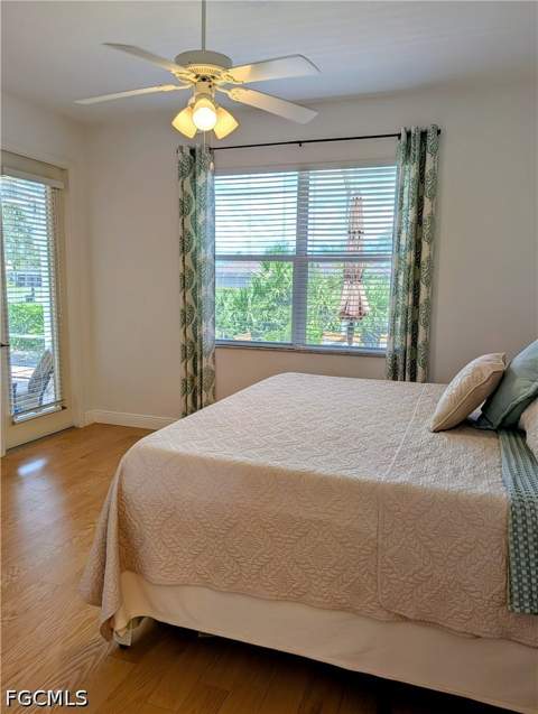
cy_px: 357
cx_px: 269
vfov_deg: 71.5
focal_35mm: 24
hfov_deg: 57.0
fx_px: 496
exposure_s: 1/120
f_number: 1.68
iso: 18
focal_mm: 6.9
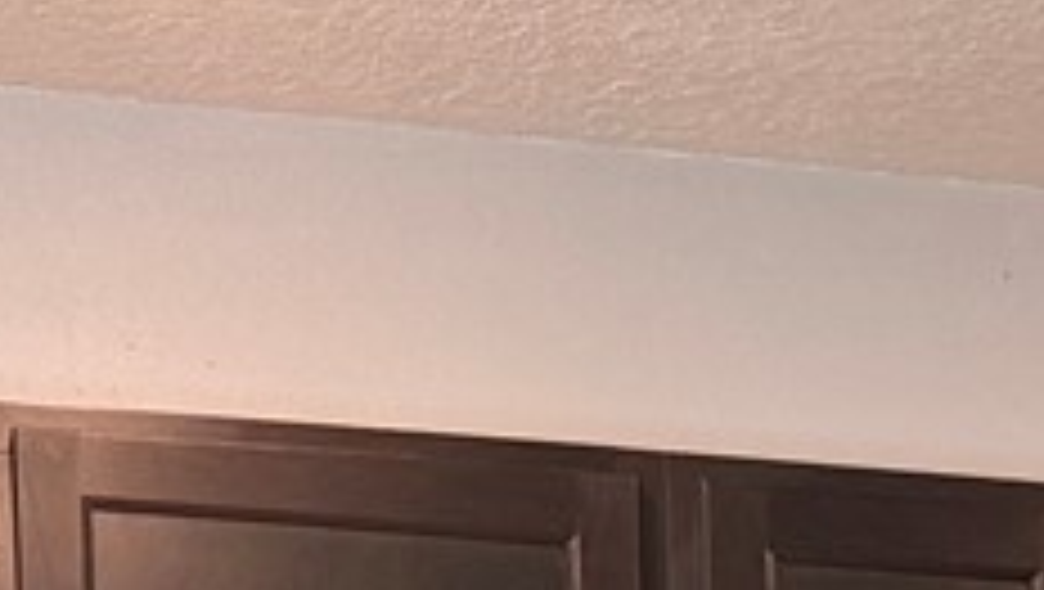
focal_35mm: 180
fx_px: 4987
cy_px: 2265
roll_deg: +0.3
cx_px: 1696
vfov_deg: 5.9
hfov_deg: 11.3
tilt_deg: -7.4
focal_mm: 6.76
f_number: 1.78
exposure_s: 1/60
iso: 250
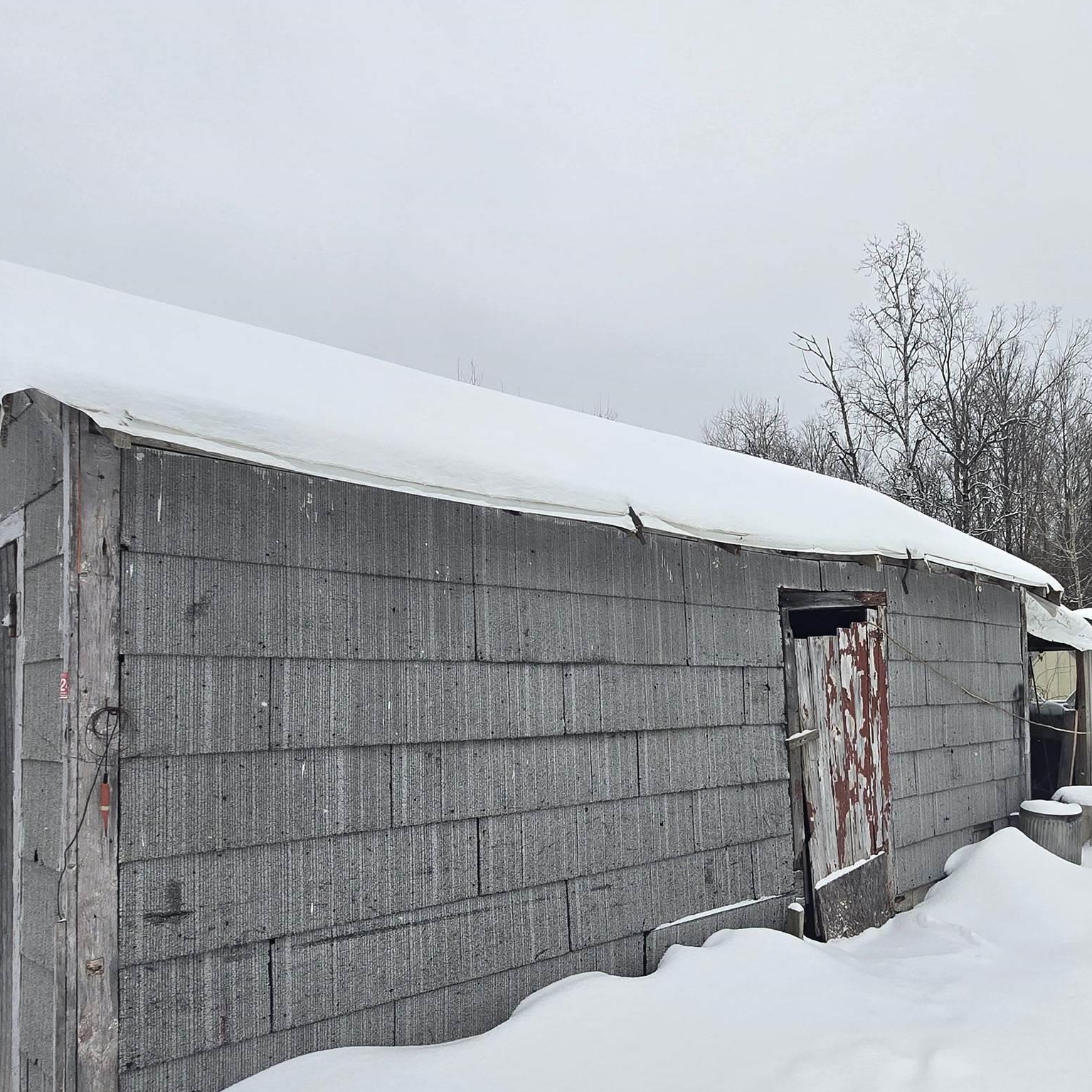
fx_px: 821
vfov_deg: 66.5
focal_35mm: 23
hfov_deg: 62.1
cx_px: 861
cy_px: 664
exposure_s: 1/399
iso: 50
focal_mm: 2.2
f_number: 2.2
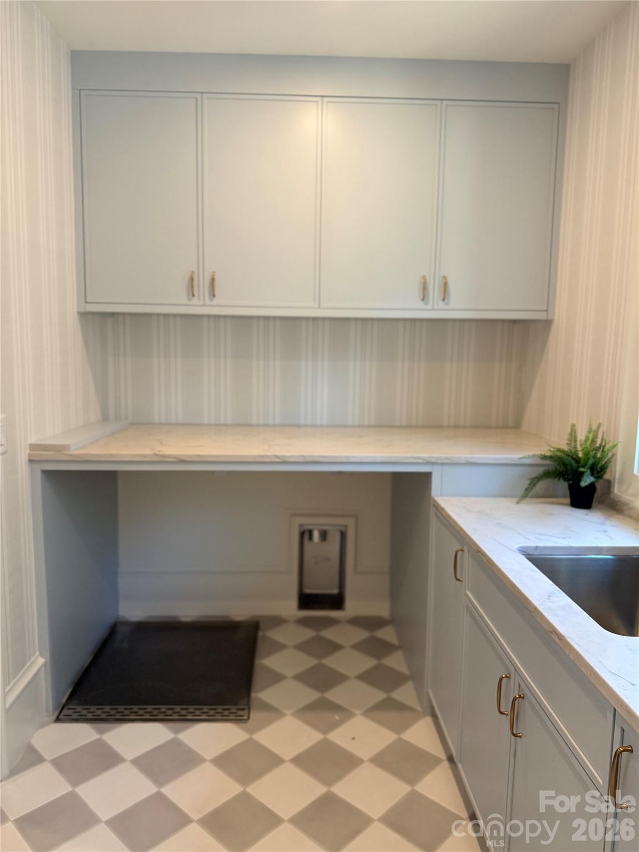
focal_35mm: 24
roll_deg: -1.9
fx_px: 591
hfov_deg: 56.8
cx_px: 320
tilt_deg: -7.4
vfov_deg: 71.6
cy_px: 426
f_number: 1.78
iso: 200
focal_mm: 6.76
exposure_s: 1/141
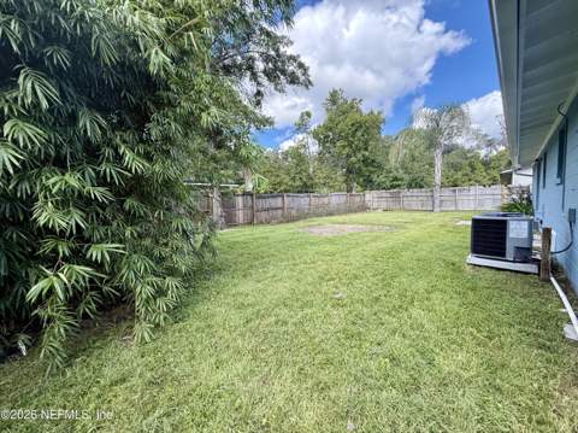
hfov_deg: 102.1
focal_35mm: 14
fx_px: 234
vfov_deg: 85.6
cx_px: 289
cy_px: 216
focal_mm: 2.22
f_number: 2.2
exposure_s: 1/393
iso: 64
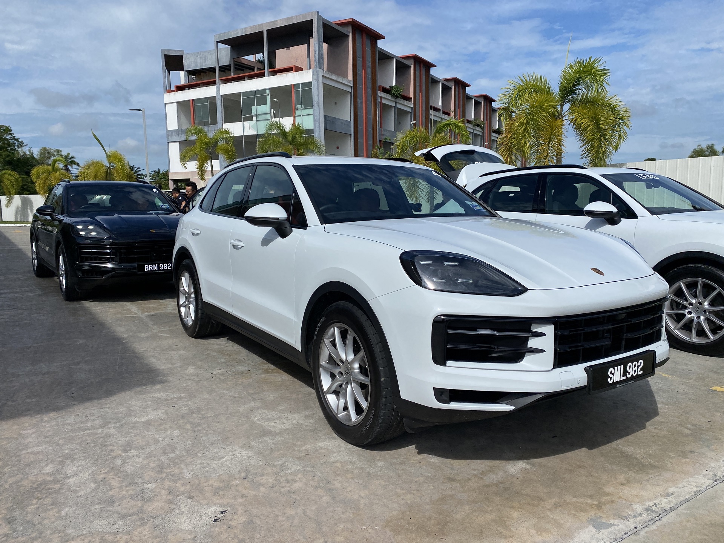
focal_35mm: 26
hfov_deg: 67.3
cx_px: 362
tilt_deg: -6.1
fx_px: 544
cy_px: 272
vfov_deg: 53.1
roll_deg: +0.7
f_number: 1.8
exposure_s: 1/6757
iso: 32
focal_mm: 4.25
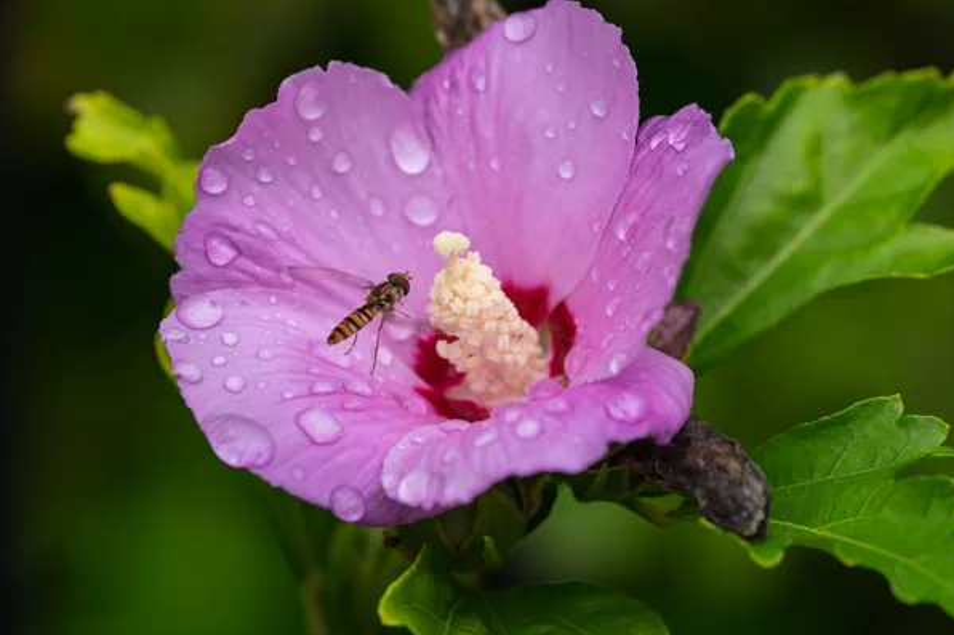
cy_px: 318
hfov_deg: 14.6
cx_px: 479
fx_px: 3735
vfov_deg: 9.7
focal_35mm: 141
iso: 2500
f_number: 8
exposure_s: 1/1000
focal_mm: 140
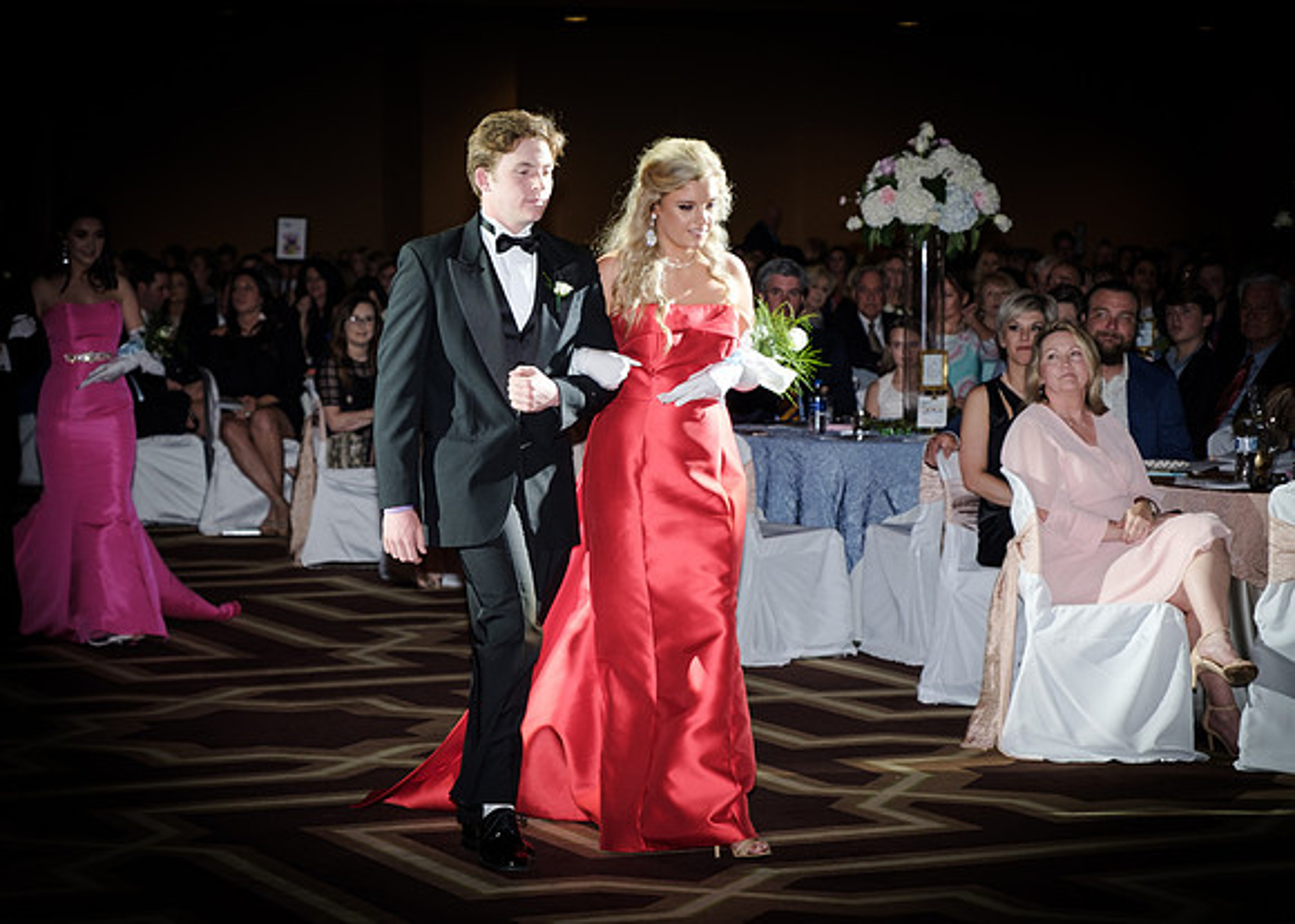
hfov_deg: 20.9
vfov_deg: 15.0
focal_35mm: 95
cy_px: 513
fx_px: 3504
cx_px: 413
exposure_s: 1/125
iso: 200
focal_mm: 45.5
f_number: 2.8
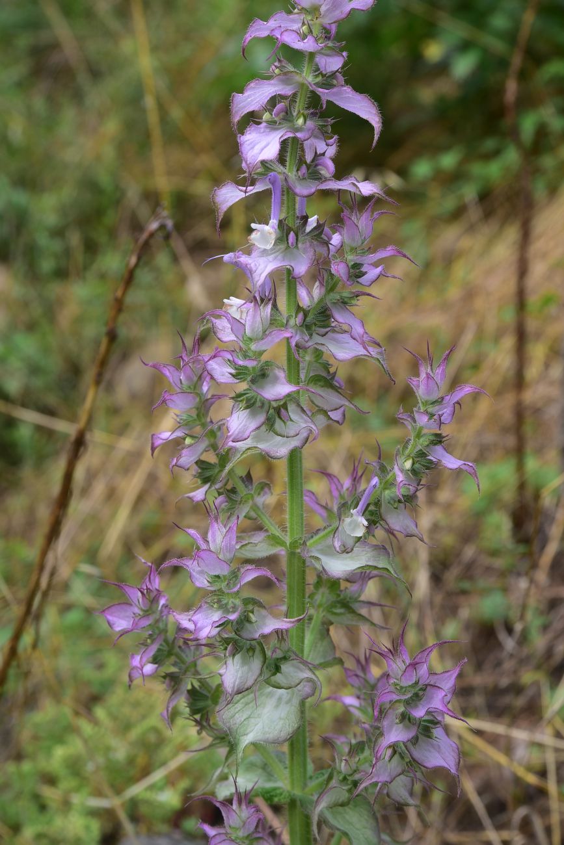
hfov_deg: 27.0
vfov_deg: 39.6
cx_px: 282
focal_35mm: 50
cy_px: 422
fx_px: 1175
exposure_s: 1/125
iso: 320
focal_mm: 50
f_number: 10
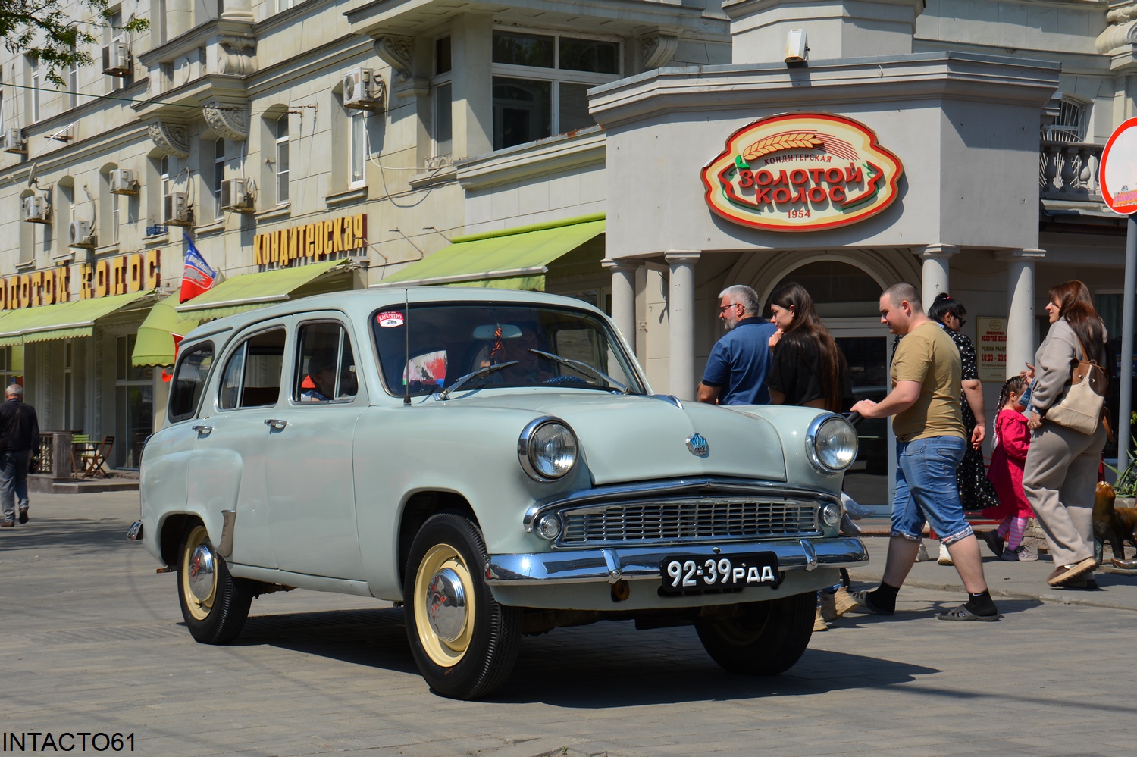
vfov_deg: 23.8
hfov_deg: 35.1
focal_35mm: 57
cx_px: 568
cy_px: 378
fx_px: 1800
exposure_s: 1/250
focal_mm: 38
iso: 100
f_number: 8
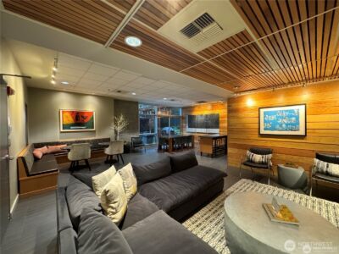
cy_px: 127
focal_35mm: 14
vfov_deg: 85.7
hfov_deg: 102.1
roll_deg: +0.5
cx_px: 170
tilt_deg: -2.1
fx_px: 137
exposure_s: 1/60
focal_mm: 2.22
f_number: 2.2
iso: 640
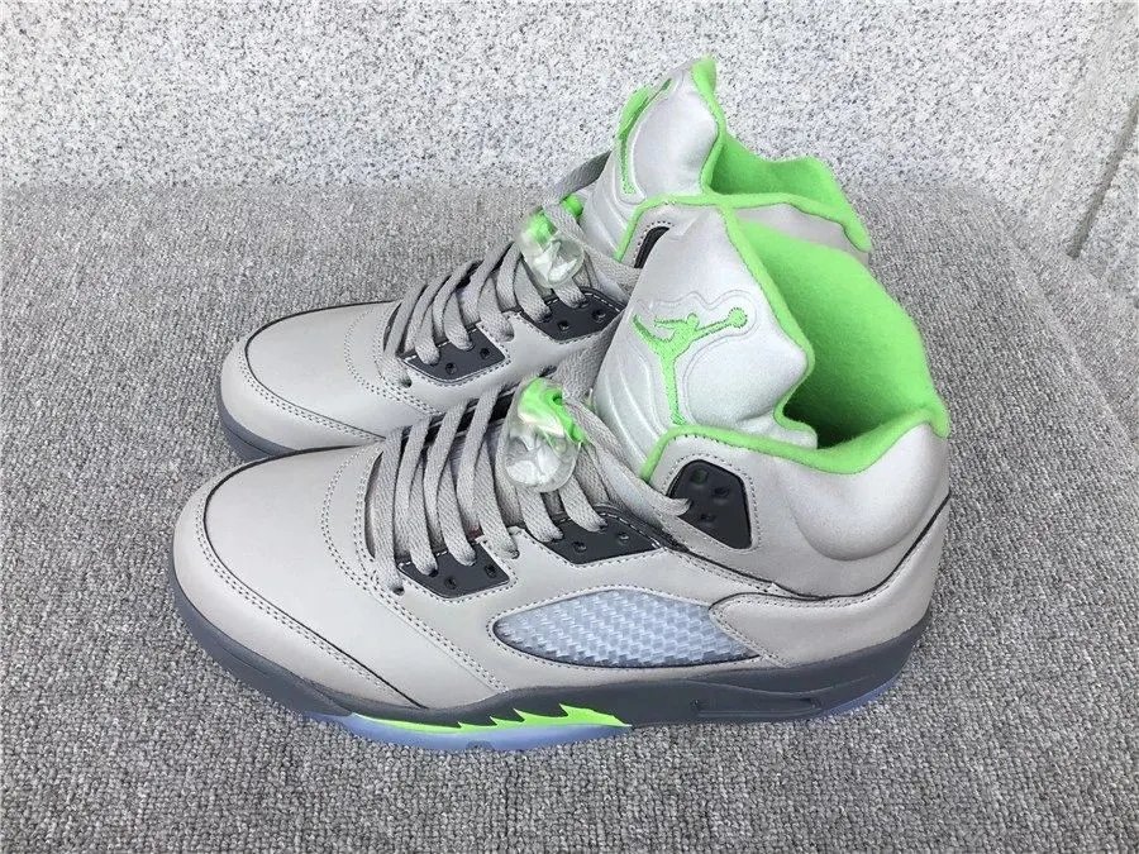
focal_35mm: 31
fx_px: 1020
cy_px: 427
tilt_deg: -45.6
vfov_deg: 45.4
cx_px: 570
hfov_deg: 58.4
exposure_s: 1/261
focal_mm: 3.3
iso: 25
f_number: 2.4
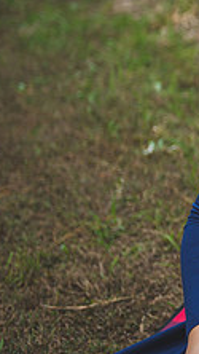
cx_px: 451
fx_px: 1490
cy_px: 103
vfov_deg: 13.5
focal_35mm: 159
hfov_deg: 7.2
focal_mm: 58
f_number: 2.8
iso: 200
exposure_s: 1/200
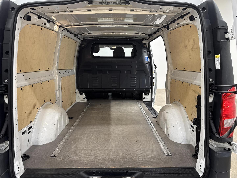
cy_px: 89
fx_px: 164
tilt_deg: -10.0
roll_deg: +0.1
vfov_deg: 56.8
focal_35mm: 24
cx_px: 118
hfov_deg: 71.6
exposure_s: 1/50
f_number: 1.78
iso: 125
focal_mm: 6.76
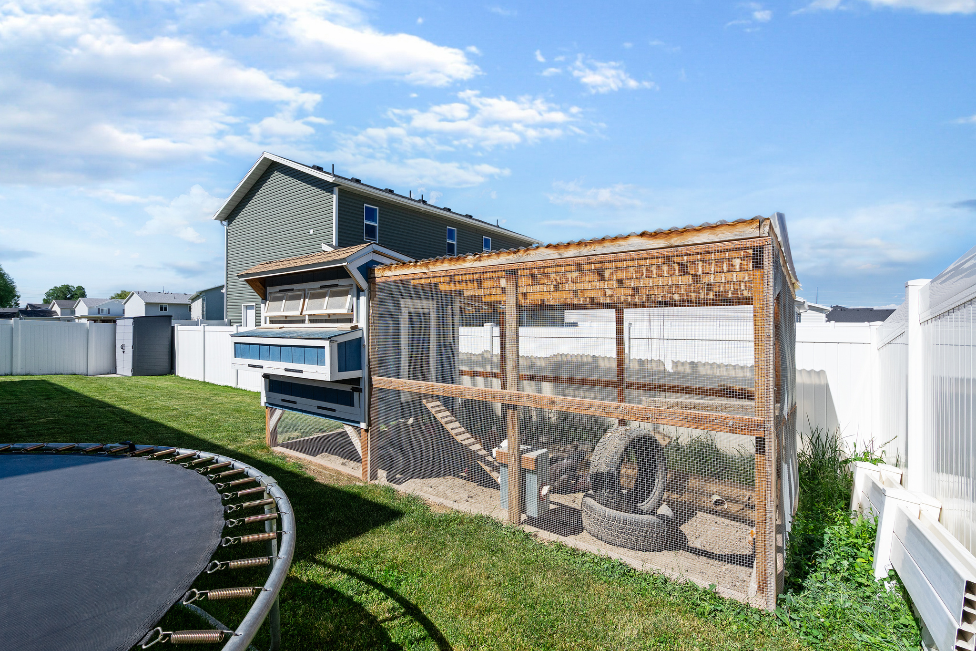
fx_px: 434
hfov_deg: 96.7
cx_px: 488
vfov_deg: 73.7
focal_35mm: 16
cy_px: 326
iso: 250
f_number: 9
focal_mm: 16
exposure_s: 1/640
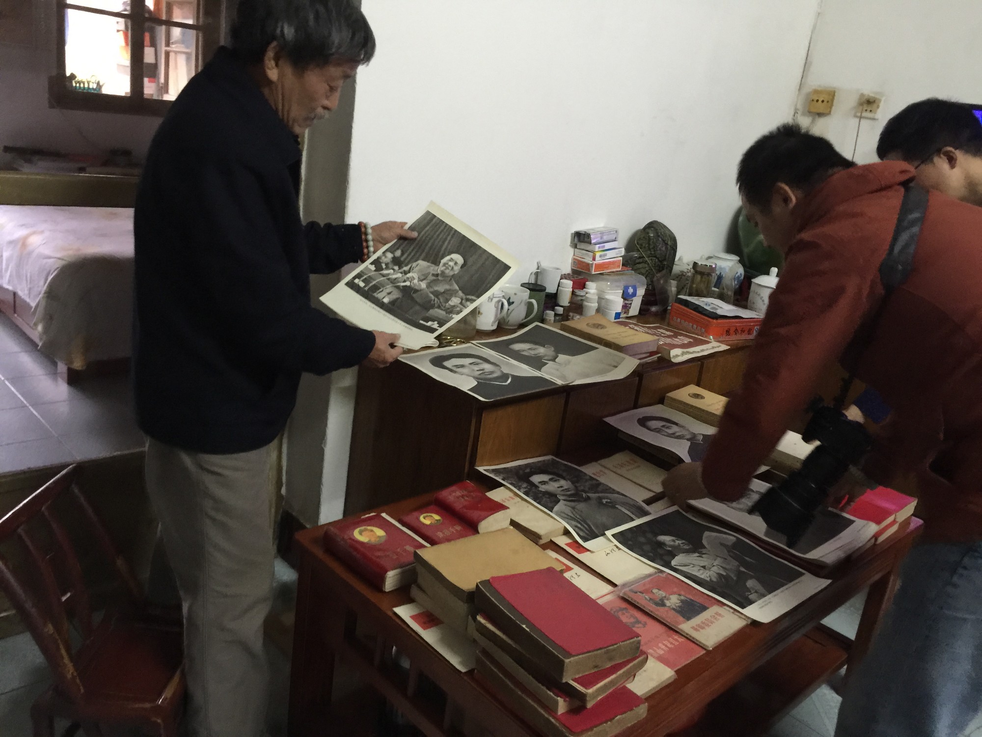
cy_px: 368
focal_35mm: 29
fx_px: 823
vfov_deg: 48.2
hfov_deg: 61.7
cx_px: 491
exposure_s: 1/4
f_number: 2.2
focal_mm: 4.15
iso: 64
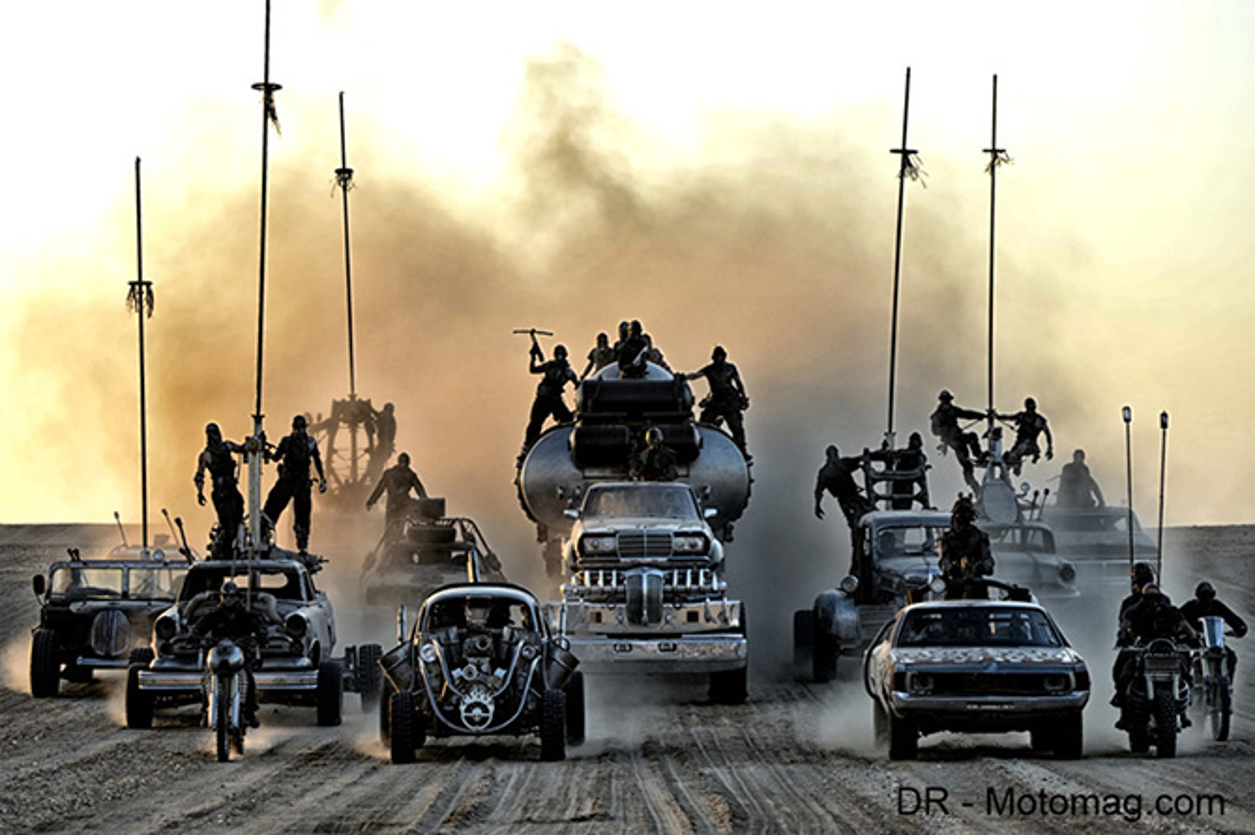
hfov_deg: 17.1
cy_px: 418
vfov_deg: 11.4
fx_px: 4181
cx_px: 628
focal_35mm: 120
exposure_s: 1/320
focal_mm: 120
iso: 800
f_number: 4.8
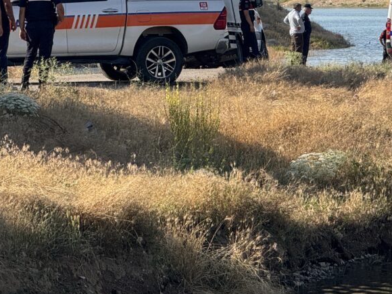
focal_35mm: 265
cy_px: 65
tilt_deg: -1.3
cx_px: 278
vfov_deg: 5.6
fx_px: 3001
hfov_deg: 7.5
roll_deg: +1.1
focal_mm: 15.66
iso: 50
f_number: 2.8
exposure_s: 1/1451
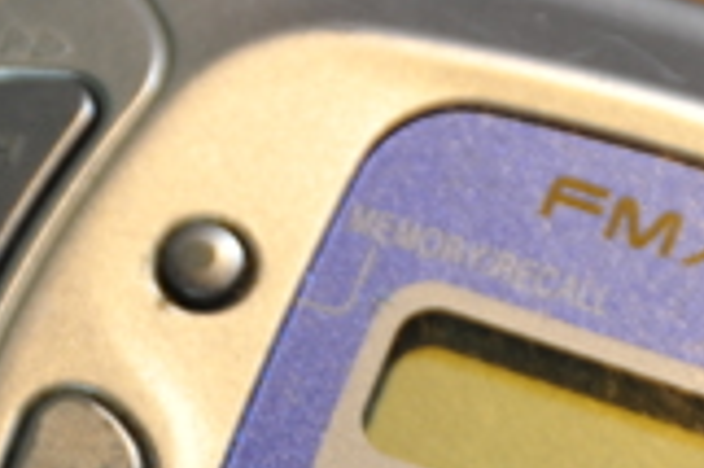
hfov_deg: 4.7
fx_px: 8517
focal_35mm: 436
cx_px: 590
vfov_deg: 3.1
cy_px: 908
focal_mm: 102
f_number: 5.6
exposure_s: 1/40
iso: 500
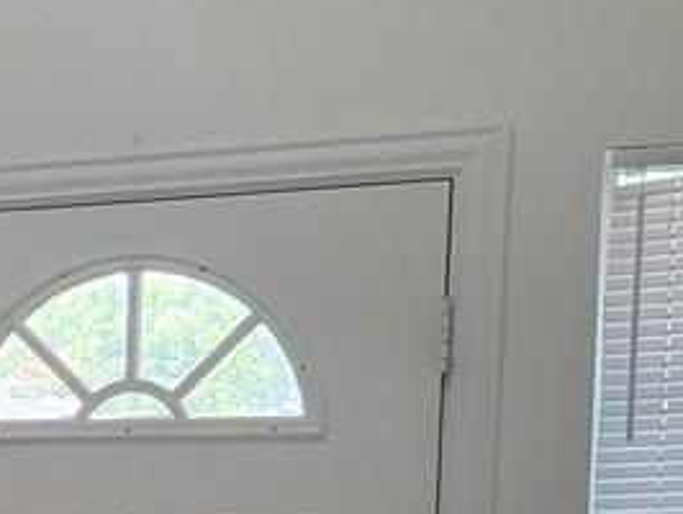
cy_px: 686
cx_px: -298
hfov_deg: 17.8
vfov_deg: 14.2
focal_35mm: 100
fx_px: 1975
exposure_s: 1/120
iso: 250
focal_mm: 5.4
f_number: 1.8
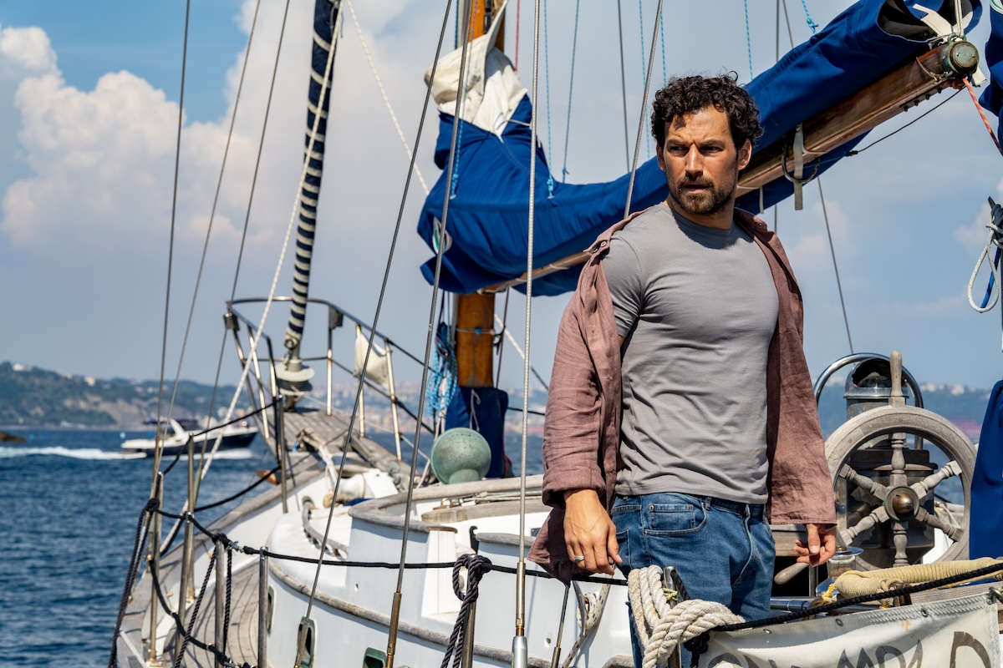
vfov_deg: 13.0
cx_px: 502
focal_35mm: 105
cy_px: 334
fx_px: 2925
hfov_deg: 19.5
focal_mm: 105
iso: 200
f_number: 10
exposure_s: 1/400
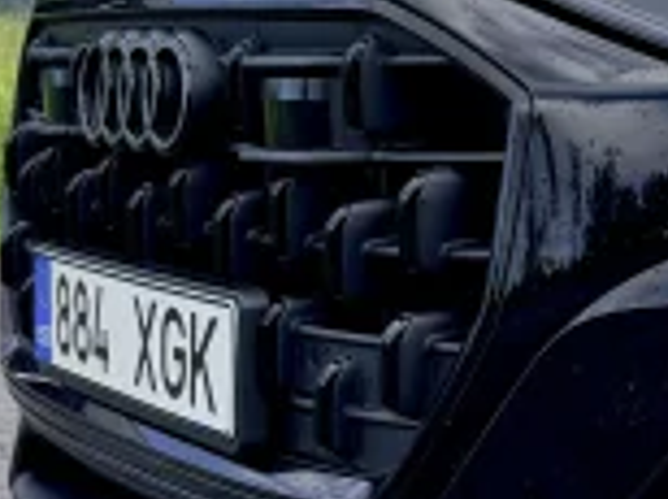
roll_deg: +1.2
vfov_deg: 14.8
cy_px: 239
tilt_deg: -6.4
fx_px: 1927
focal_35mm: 100
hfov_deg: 17.4
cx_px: 1041
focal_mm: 6.76
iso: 100
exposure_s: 1/1812
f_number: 1.78
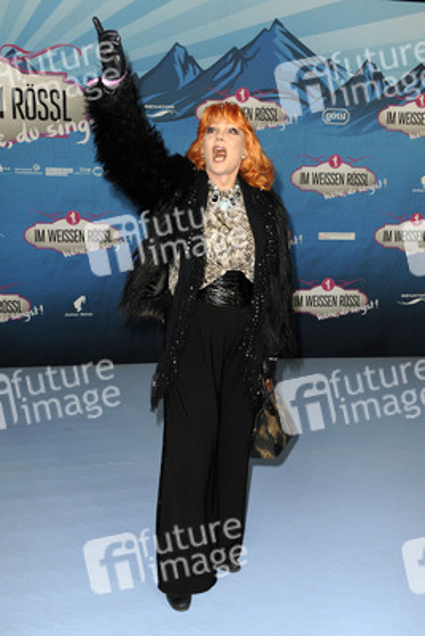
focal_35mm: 42
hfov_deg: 31.9
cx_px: 212
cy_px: 318
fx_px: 743
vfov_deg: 46.4
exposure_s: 1/200
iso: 1000
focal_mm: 42
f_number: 5
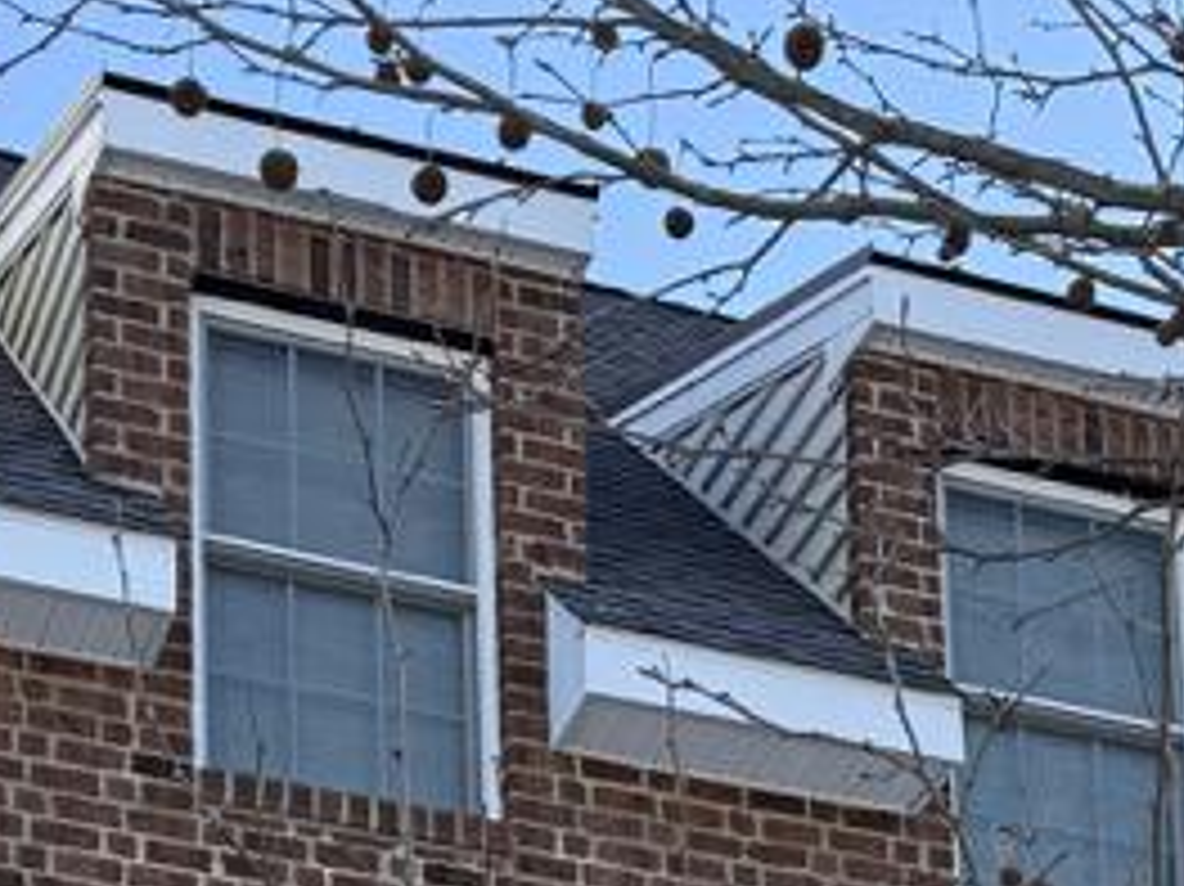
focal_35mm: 117
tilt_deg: +14.7
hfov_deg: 16.8
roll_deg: +1.8
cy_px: 1974
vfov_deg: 11.1
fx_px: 4000
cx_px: 801
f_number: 1.78
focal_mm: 6.76
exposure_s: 1/1437
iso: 100
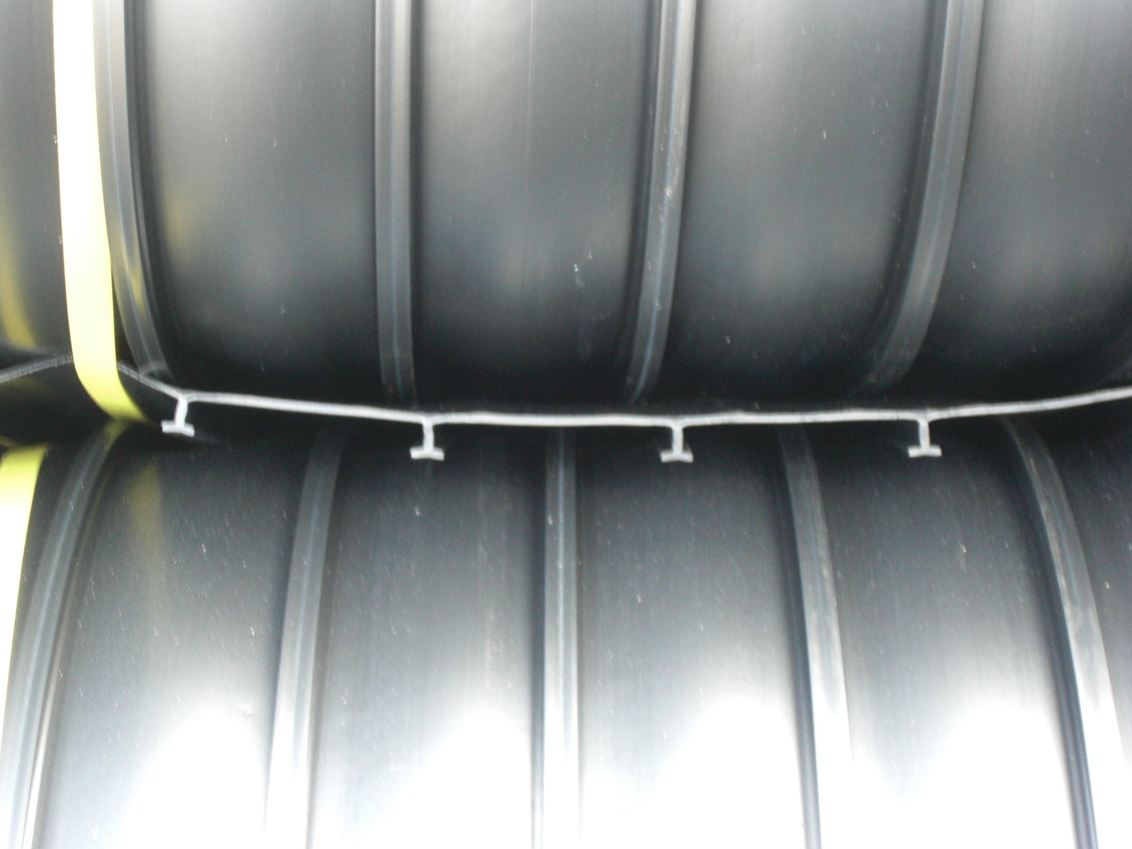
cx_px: 514
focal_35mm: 100
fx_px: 3270
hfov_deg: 19.6
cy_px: 388
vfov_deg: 14.8
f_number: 4.8
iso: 200
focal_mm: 15.7
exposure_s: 1/20
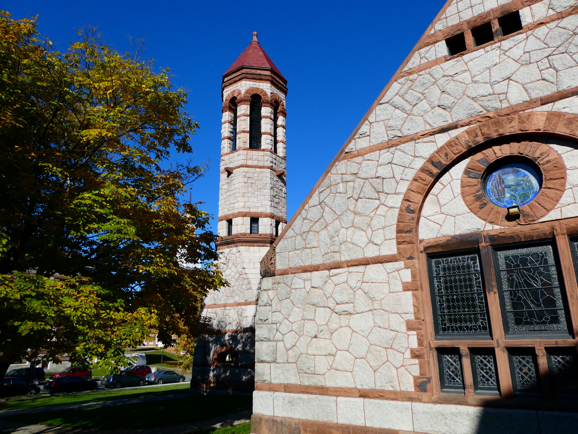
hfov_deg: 71.6
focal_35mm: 24
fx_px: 401
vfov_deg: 56.8
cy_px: 217
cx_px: 289
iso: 80
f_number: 3.3
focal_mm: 4.3
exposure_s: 1/1300
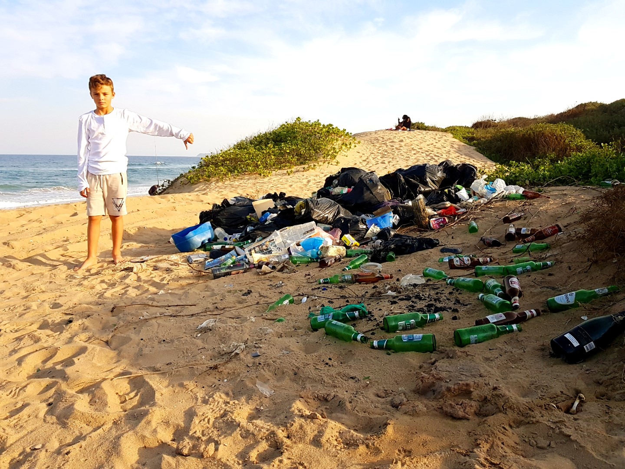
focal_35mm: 26
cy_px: 234
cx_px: 312
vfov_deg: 53.1
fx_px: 469
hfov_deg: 67.3
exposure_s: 1/3000
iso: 160
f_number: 1.7
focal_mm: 4.2
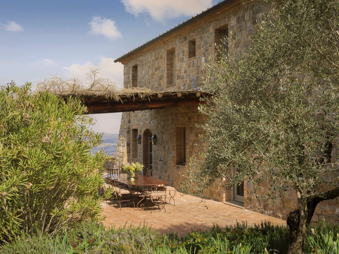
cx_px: 170
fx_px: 499
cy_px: 127
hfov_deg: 37.5
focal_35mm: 51
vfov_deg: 28.6
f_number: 16
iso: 400
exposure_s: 1/100
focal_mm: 64
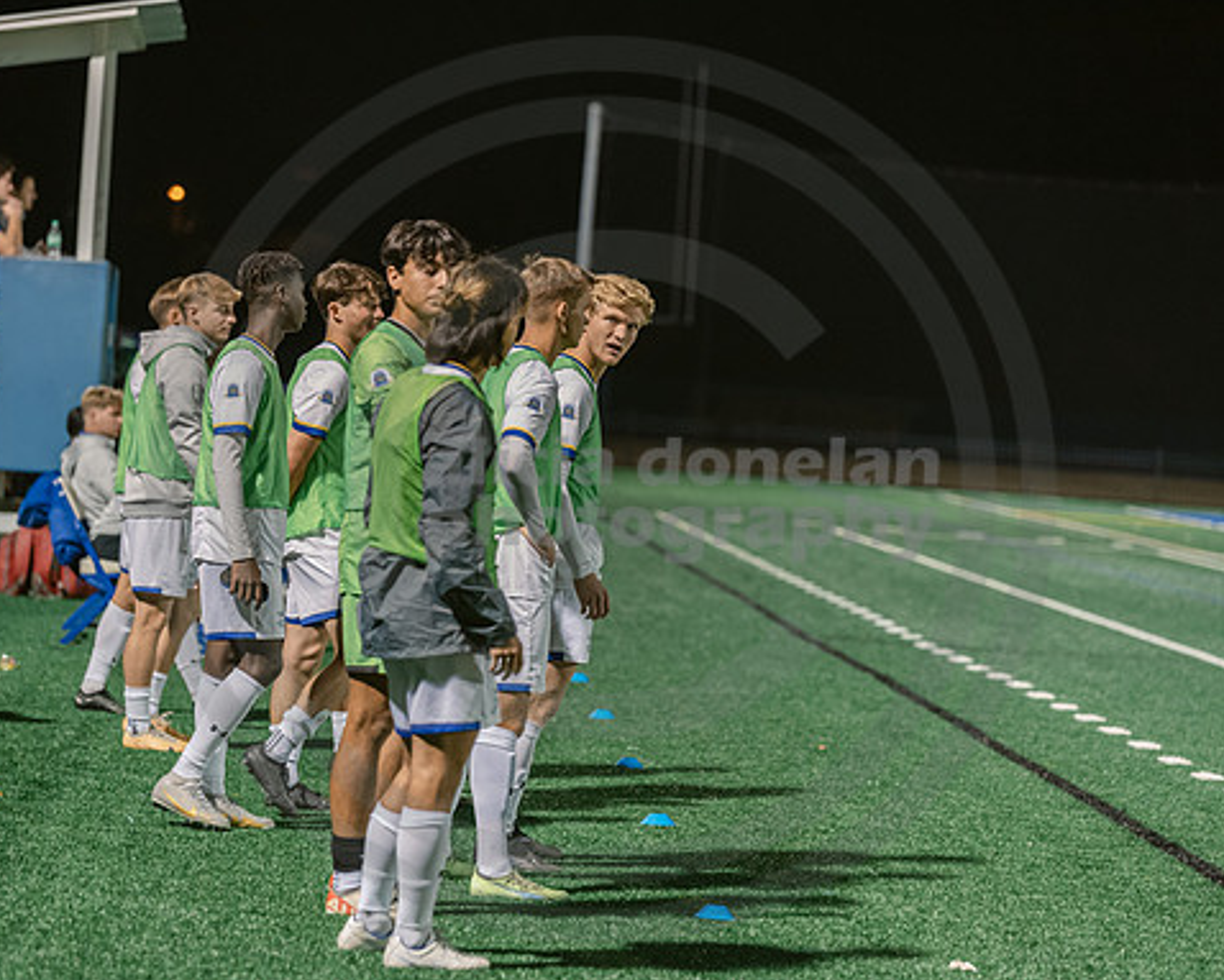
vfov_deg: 10.4
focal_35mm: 148
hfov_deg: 13.0
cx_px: 602
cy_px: 490
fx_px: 5365
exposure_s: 1/250
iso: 2500
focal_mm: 130
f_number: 3.2
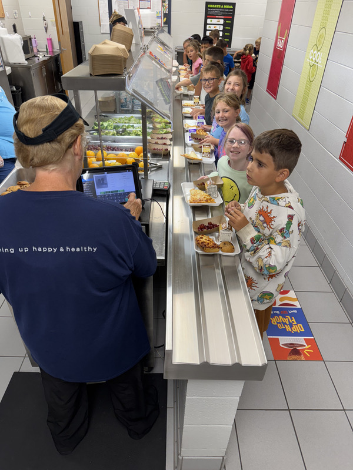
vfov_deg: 71.6
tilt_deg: -34.1
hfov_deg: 56.8
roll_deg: -2.9
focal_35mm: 24
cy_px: 235
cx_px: 176
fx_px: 326
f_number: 1.78
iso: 125
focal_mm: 6.76
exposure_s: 1/120
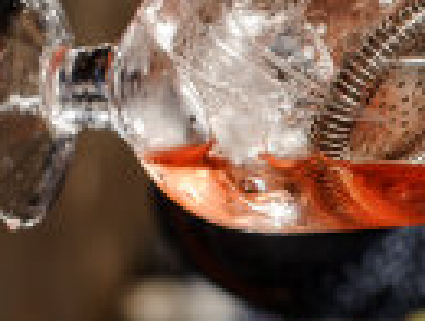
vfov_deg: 6.5
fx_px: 2780
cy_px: 431
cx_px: 673
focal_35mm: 226
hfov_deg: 8.5
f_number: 2.5
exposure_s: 1/200
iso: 250
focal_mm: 50
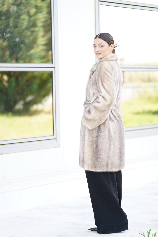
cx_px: 79
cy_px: 118
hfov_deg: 11.5
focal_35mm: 119
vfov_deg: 17.2
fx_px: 783
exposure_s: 1/250
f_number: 2.8
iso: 250
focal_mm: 119
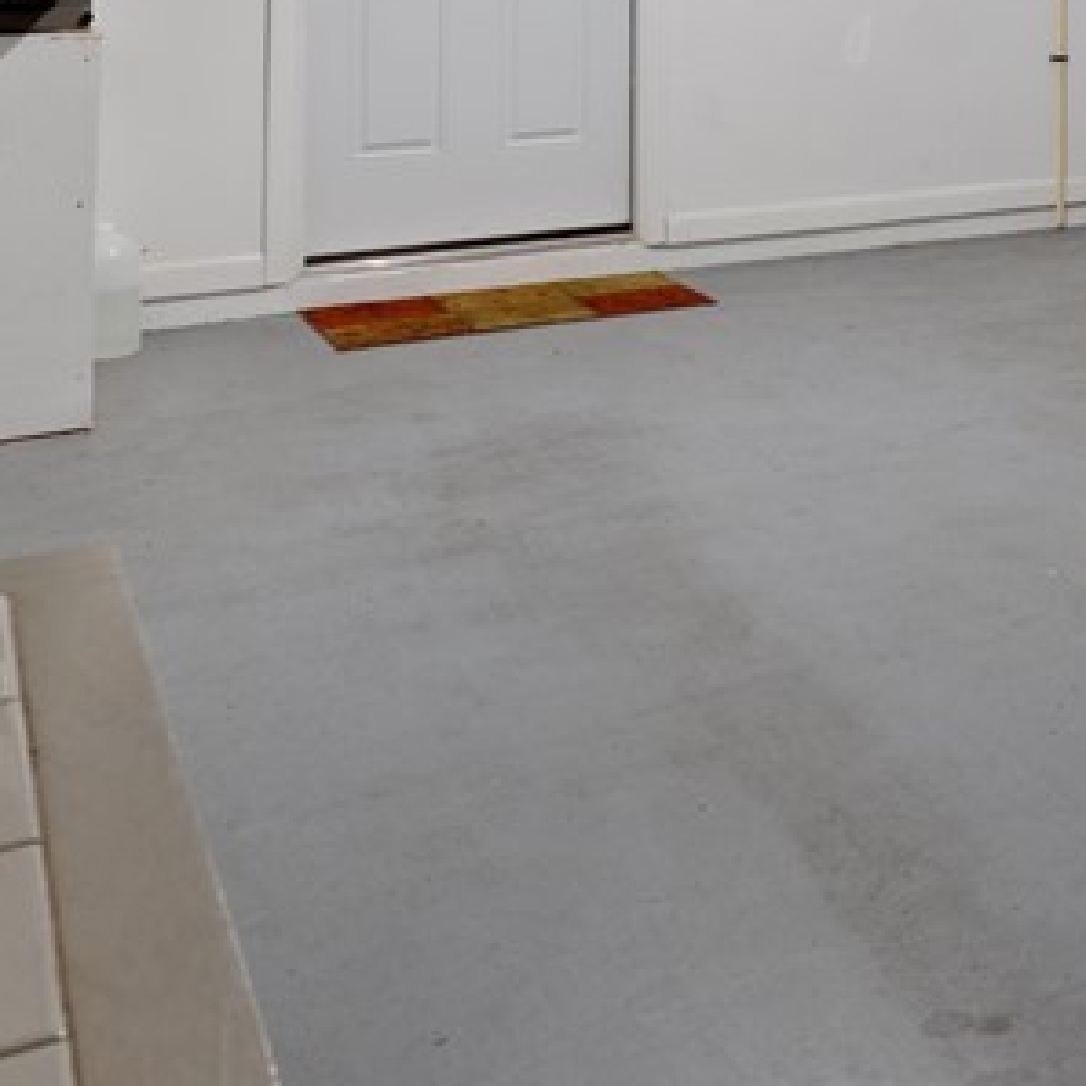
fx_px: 1988
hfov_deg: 24.4
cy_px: -135
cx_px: 1598
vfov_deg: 27.7
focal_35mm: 56
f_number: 8
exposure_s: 1.6
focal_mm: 12
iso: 320
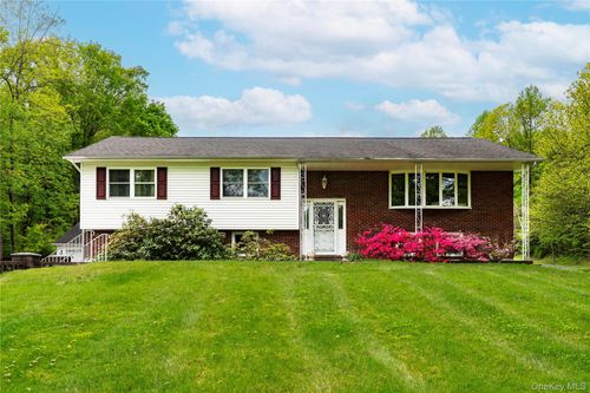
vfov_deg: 47.9
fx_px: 442
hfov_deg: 67.4
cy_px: 196
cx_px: 295
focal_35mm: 27
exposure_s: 1/320
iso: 400
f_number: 9
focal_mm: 27
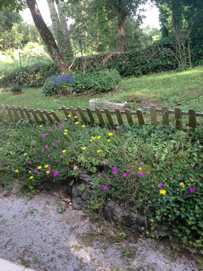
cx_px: 102
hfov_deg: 42.9
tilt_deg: -20.4
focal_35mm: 33
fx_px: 258
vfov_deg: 55.4
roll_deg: +4.3
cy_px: 136
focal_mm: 4.12
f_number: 2.4
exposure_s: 1/60
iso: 50
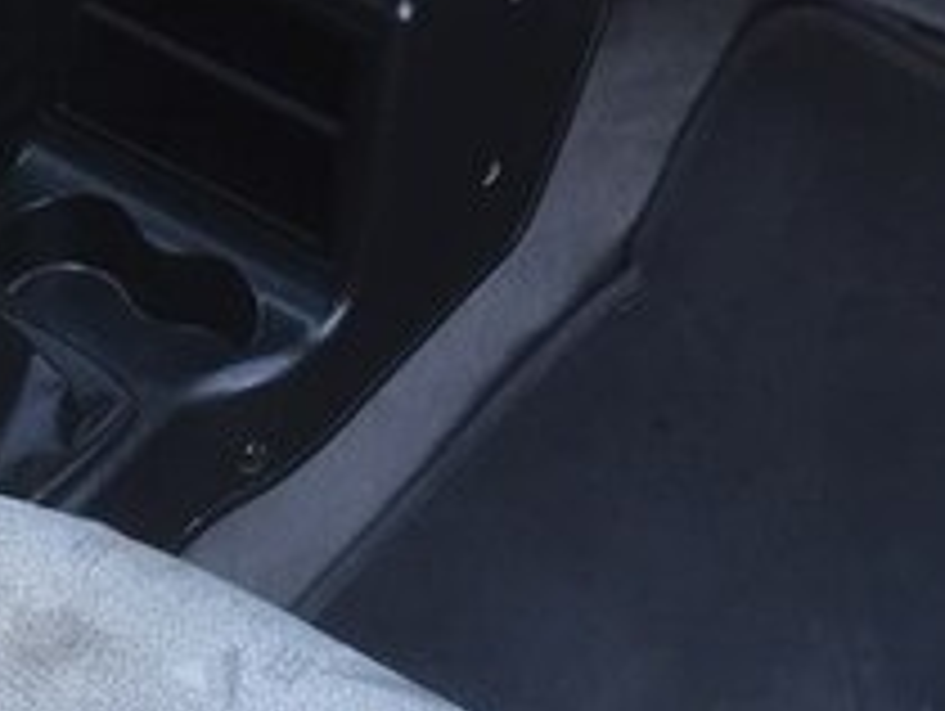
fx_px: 2487
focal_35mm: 91
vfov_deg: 15.4
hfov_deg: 21.5
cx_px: 405
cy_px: -259
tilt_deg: -35.4
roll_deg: -6.2
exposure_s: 1/33
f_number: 2.2
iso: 50
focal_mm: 4.15
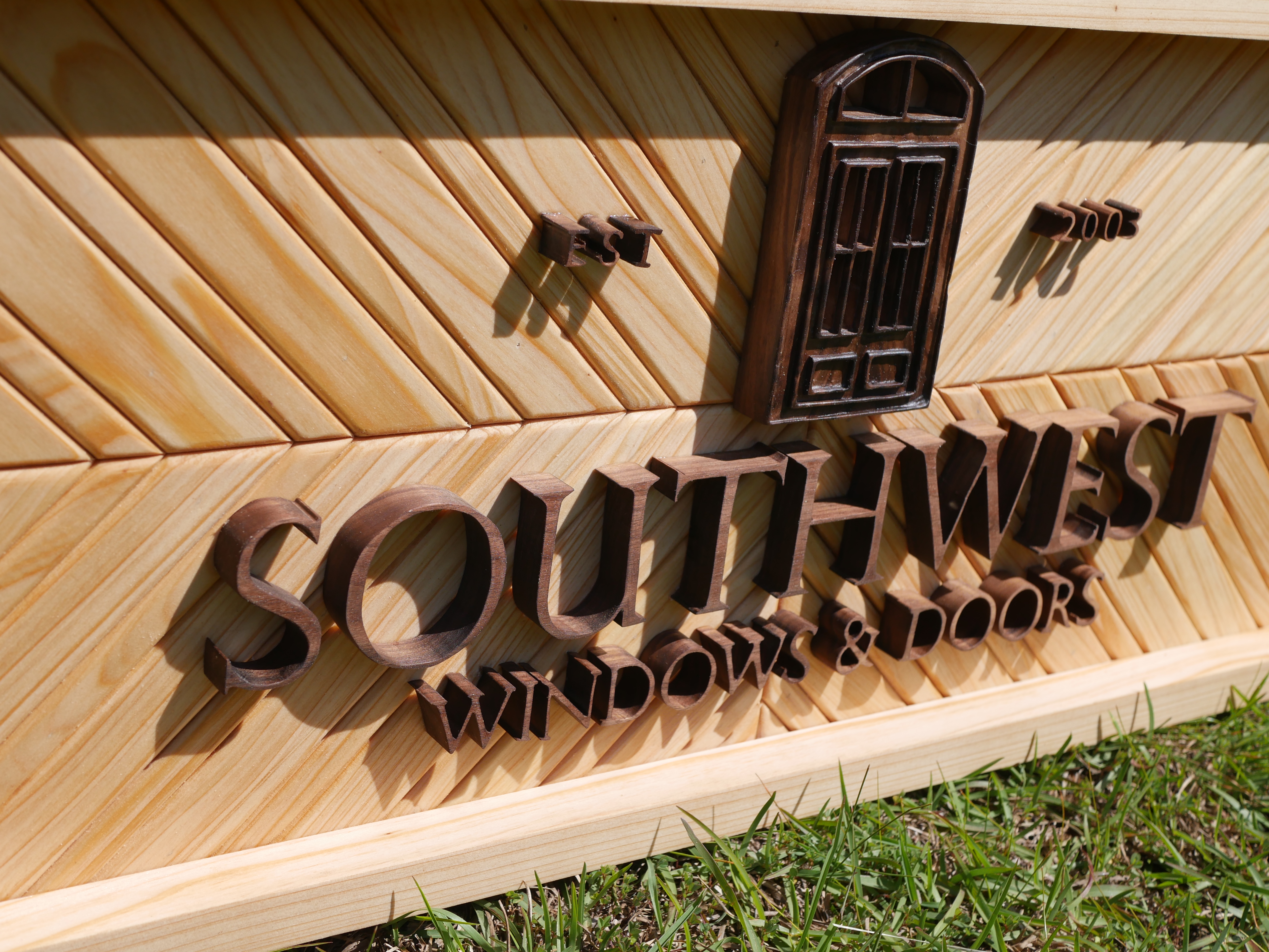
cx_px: 634
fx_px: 1834
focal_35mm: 50
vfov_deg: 29.1
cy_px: 476
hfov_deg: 38.2
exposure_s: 1/1000
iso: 200
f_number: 5.6
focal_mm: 25
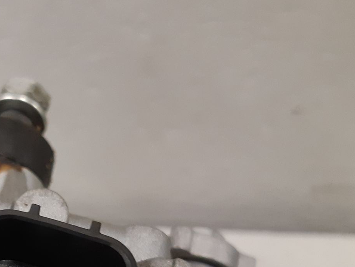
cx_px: 14
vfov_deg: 24.7
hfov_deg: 31.2
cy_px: 227
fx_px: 595
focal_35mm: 58
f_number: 1.7
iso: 250
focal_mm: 3.93
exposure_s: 1/50
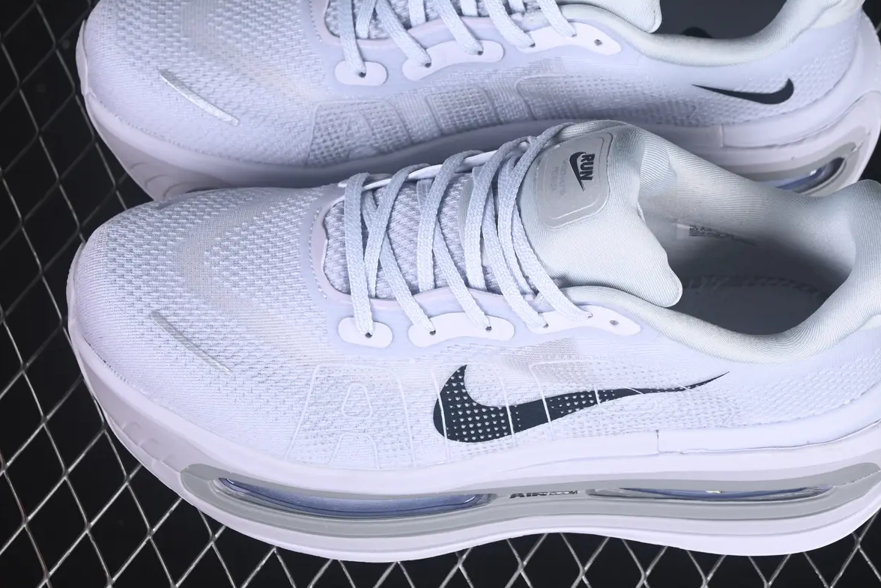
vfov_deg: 13.4
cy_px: 199
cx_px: 511
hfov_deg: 20.0
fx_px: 2497
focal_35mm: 102
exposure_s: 1/80
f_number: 7.1
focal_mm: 50
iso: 160
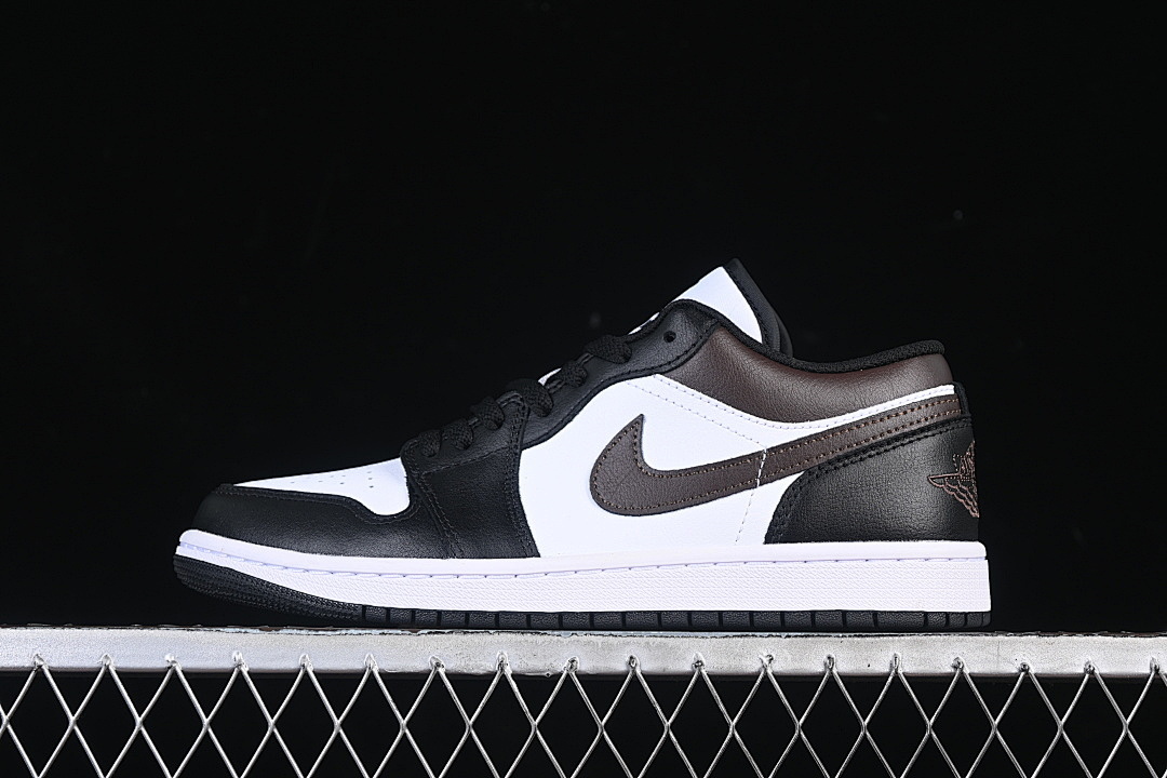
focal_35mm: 75
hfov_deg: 27.0
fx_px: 2431
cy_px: 389
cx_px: 584
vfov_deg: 18.2
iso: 160
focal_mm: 50
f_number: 6.3
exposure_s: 1/60
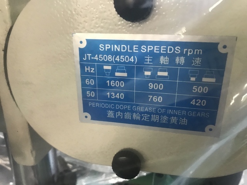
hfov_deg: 63.4
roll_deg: -0.1
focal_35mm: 28
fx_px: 200
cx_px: 124
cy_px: 92
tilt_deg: -19.1
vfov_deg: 49.7
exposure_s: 1/17
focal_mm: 3.99
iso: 100
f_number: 1.8
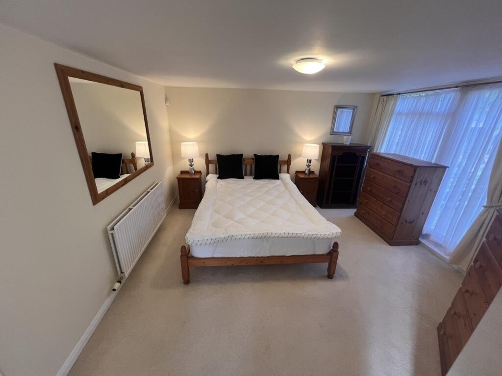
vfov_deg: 89.9
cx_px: 251
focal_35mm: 13
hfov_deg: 106.2
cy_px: 188
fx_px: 189
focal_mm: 1.57
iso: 125
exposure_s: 1/100
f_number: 1.8
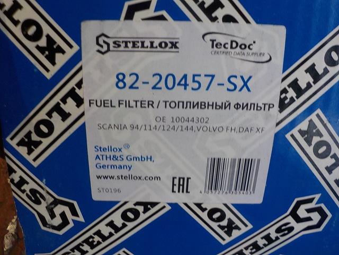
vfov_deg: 46.8
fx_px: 294
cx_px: 170
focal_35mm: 30
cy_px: 128
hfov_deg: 60.0
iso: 125
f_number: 3.3
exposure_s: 1/30
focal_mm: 4.1
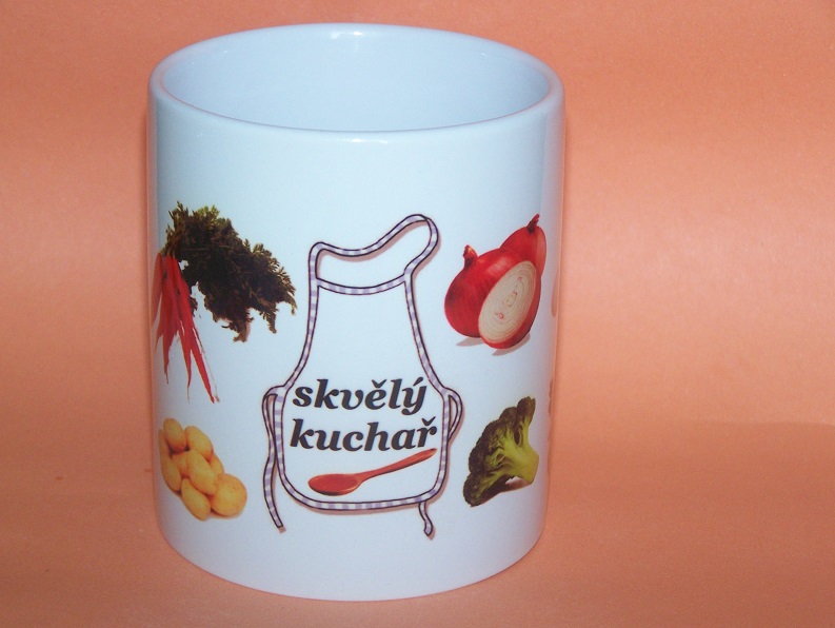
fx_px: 2535
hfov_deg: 18.7
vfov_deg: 14.1
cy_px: 314
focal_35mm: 105
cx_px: 418
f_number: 3.2
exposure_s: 1/100
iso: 160
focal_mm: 17.5
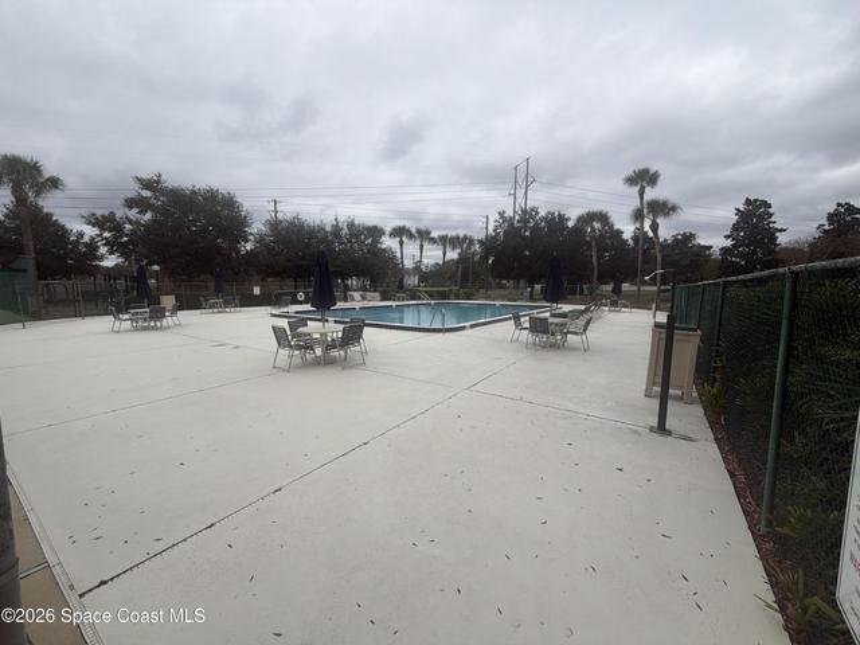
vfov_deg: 85.7
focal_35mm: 14
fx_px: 348
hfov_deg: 102.1
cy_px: 322
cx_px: 430
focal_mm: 2.22
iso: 20
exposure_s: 1/888
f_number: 2.2
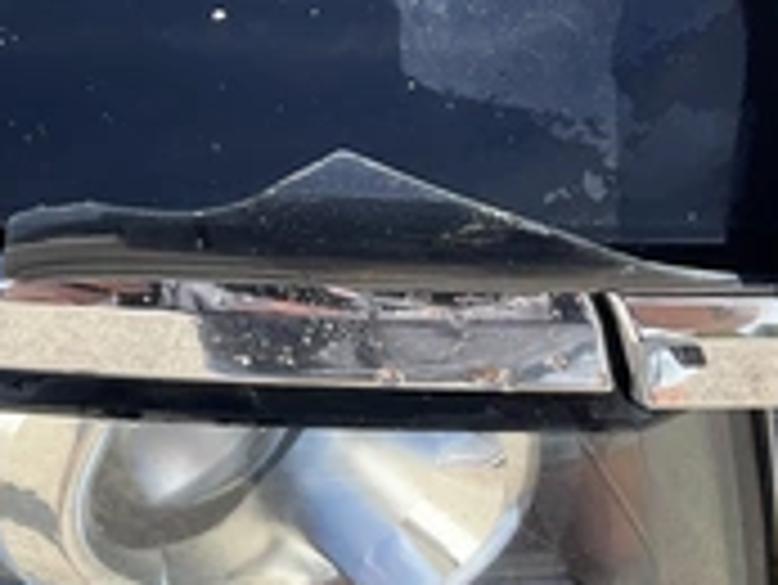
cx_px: 198
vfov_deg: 21.9
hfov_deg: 28.5
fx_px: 1507
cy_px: 189
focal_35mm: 67
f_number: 1.8
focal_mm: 3
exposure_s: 1/606
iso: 25
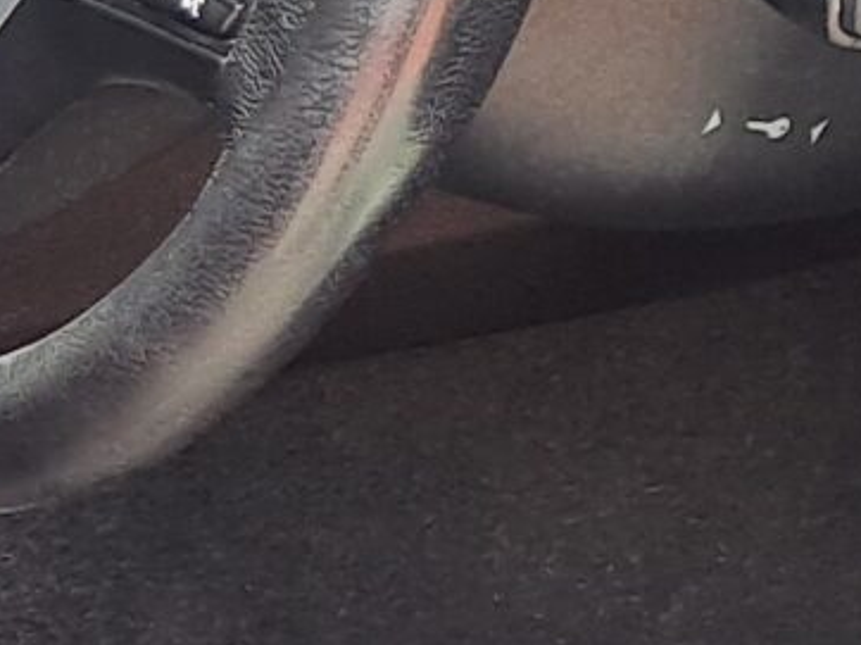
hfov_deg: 10.8
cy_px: 593
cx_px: -402
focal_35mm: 177
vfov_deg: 8.3
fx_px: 4400
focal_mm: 4.65
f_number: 1.8
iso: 32
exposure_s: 1/128
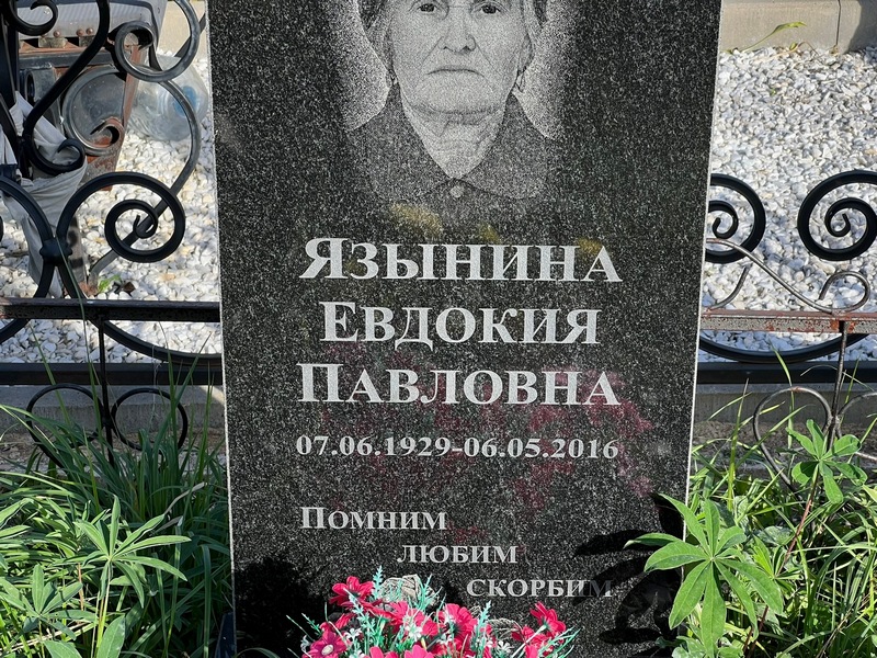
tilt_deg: -28.1
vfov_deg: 19.1
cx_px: 438
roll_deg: -1.0
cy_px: 329
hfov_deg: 25.3
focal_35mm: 77
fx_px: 1951
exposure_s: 1/201
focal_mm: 9
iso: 32
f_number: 2.8
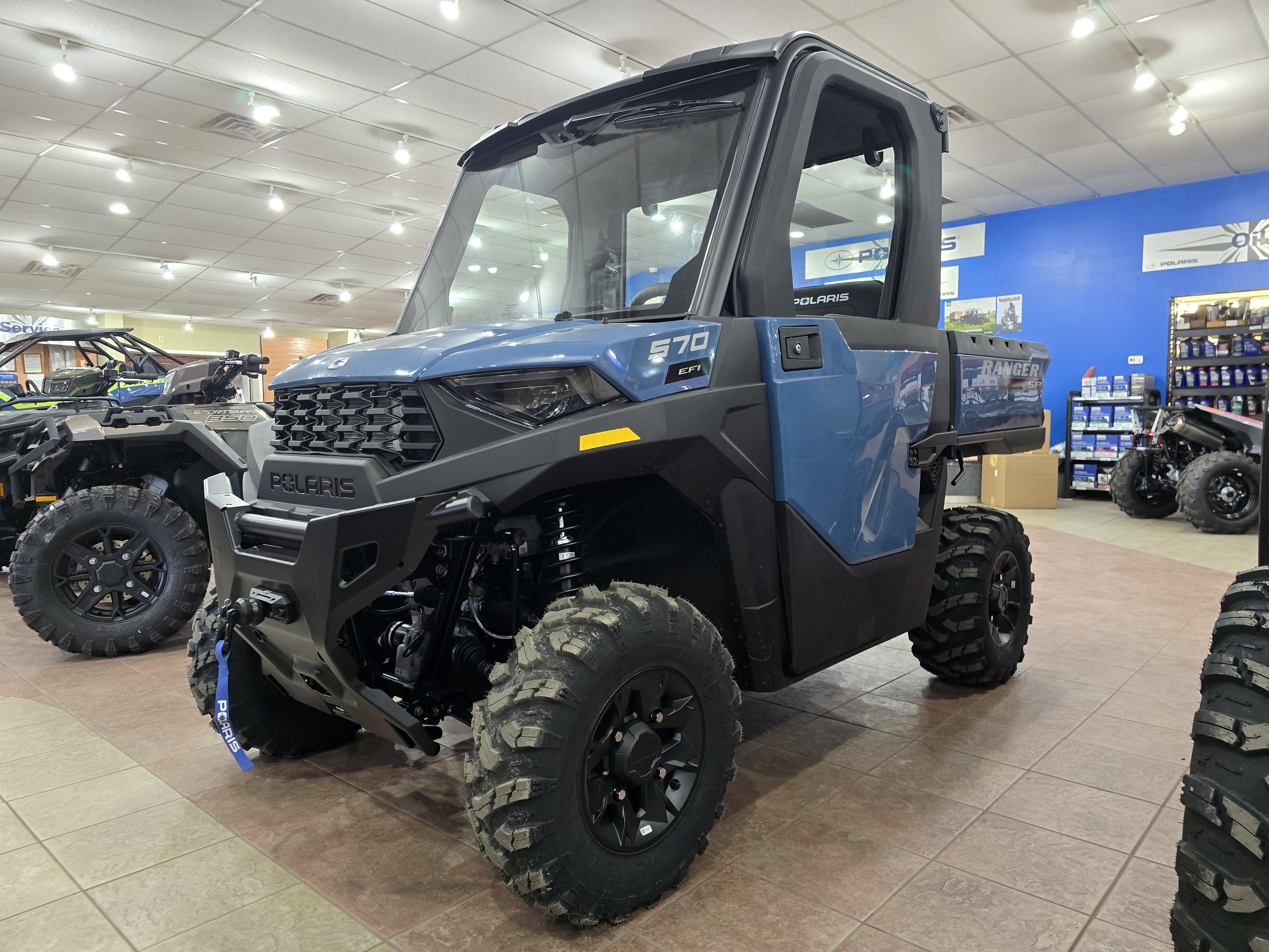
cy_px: 476
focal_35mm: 23
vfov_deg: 58.9
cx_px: 634
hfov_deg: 73.9
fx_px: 843
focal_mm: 6.3
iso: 800
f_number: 1.7
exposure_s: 1/120
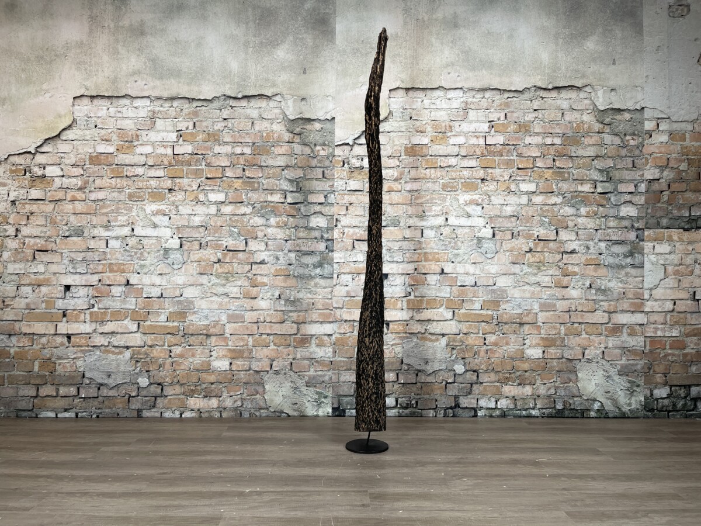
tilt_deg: +0.8
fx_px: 527
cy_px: 263
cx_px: 350
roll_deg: -0.9
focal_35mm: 26
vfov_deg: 53.1
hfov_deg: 67.3
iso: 80
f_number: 1.6
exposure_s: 1/100
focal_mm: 5.1
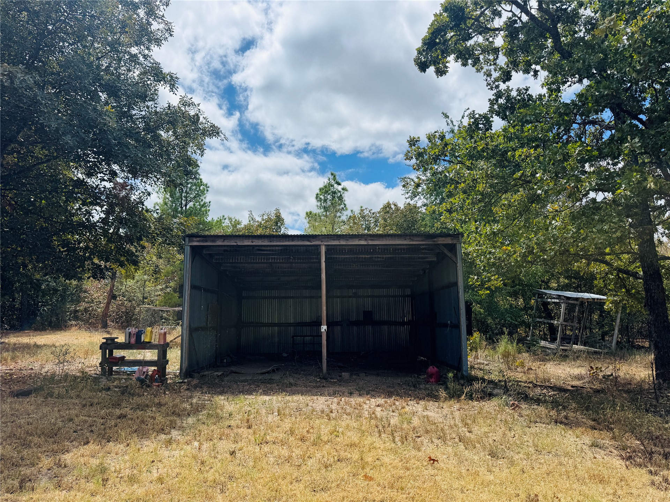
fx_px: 465
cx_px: 335
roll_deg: +0.4
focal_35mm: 24
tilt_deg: +8.0
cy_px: 251
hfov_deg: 71.6
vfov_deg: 56.8
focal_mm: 6.76
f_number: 1.78
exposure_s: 1/7937
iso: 80
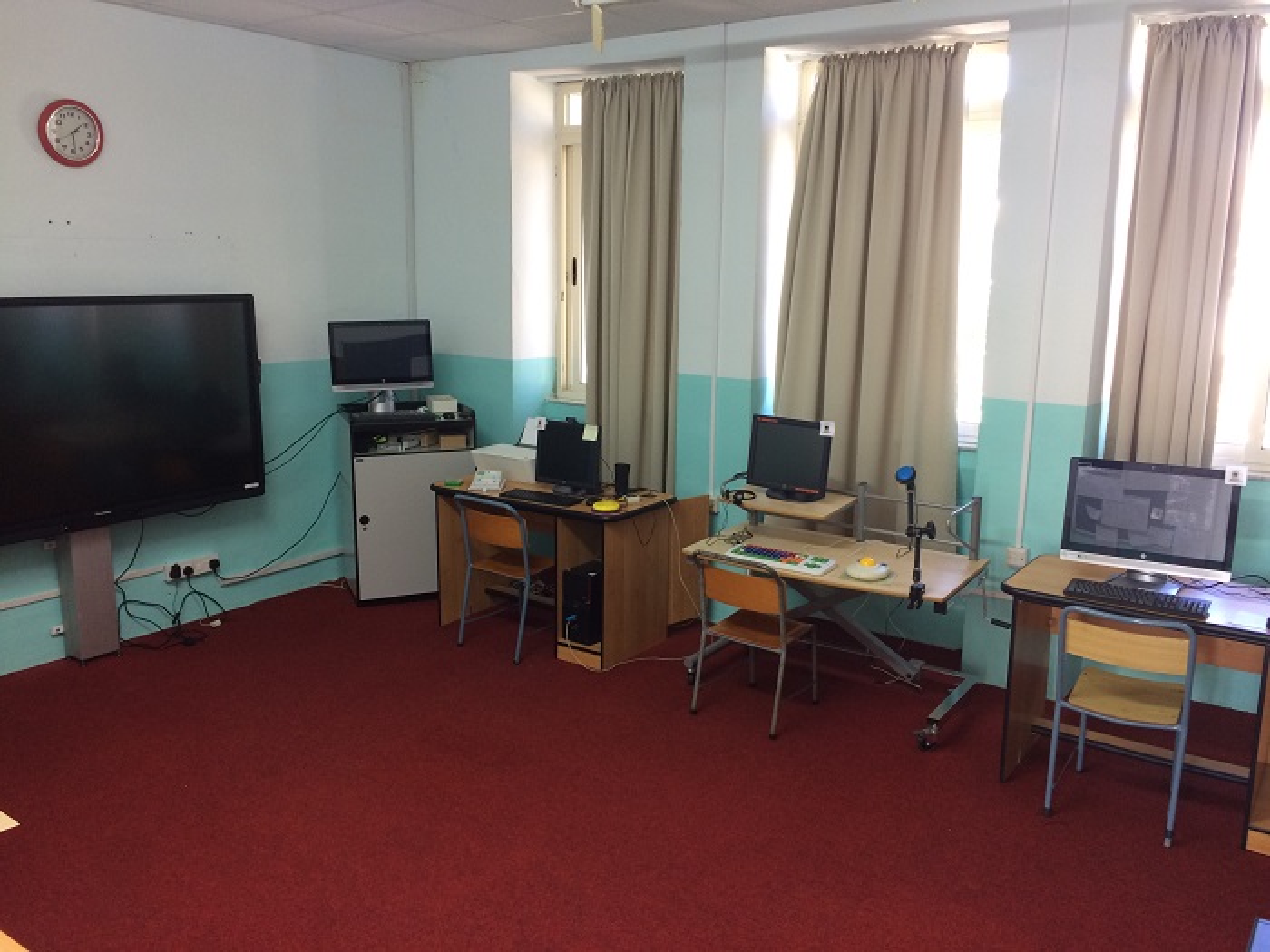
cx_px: 635
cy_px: 476
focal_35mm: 29
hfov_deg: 61.7
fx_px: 1064
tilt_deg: -11.8
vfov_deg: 48.2
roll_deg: -1.8
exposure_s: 1/33
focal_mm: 4.15
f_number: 2.2
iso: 100
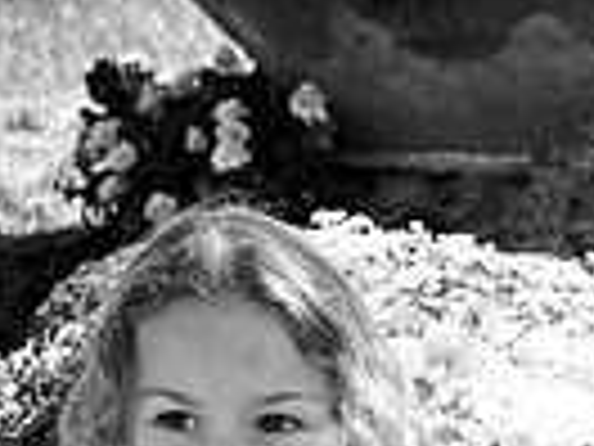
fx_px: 4496
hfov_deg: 7.4
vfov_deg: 5.6
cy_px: 782
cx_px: 1030
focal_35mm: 262
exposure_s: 1/500
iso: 400
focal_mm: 62
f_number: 8
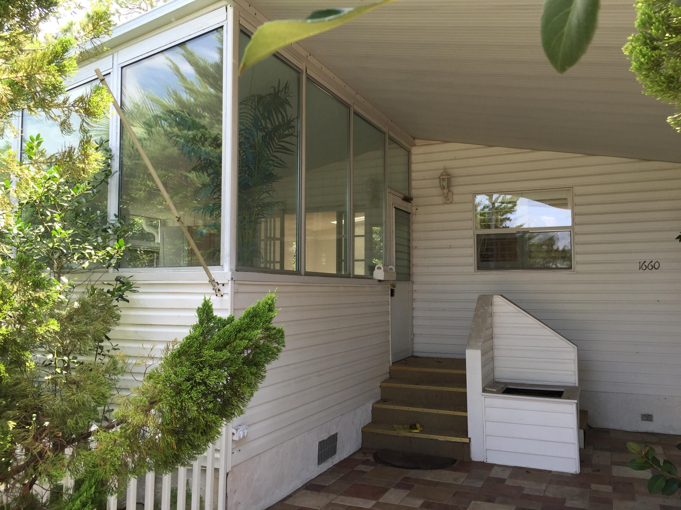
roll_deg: +0.5
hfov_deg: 61.7
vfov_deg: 48.2
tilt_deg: +5.2
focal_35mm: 29
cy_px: 255
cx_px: 340
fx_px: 571
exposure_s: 1/247
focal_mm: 4.15
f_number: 2.2
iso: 32
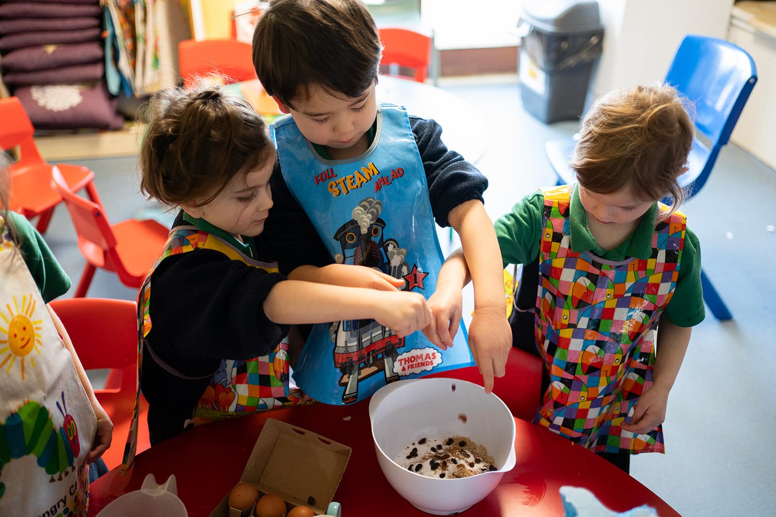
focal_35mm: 35
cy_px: 258
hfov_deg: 54.4
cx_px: 388
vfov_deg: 37.9
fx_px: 754
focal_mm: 35
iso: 1600
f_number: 1.8
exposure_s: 1/160
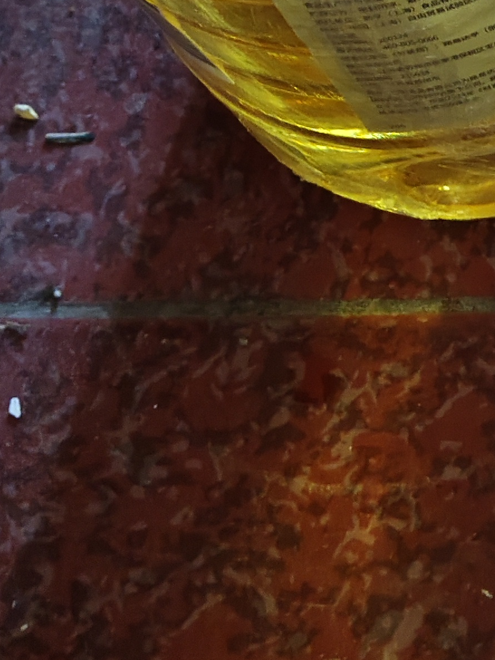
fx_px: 1716
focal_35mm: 90
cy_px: -115
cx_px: 802
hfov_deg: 14.9
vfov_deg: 20.5
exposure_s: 1/8.33
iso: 884
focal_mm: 4.84
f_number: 1.79
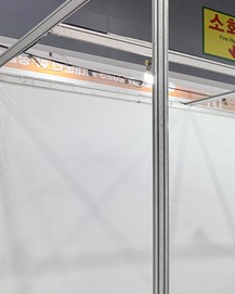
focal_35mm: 58
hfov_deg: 21.7
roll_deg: +1.0
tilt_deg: +1.8
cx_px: 356
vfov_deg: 32.2
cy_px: 198
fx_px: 504
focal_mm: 6.76
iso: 100
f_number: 1.78
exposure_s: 1/120
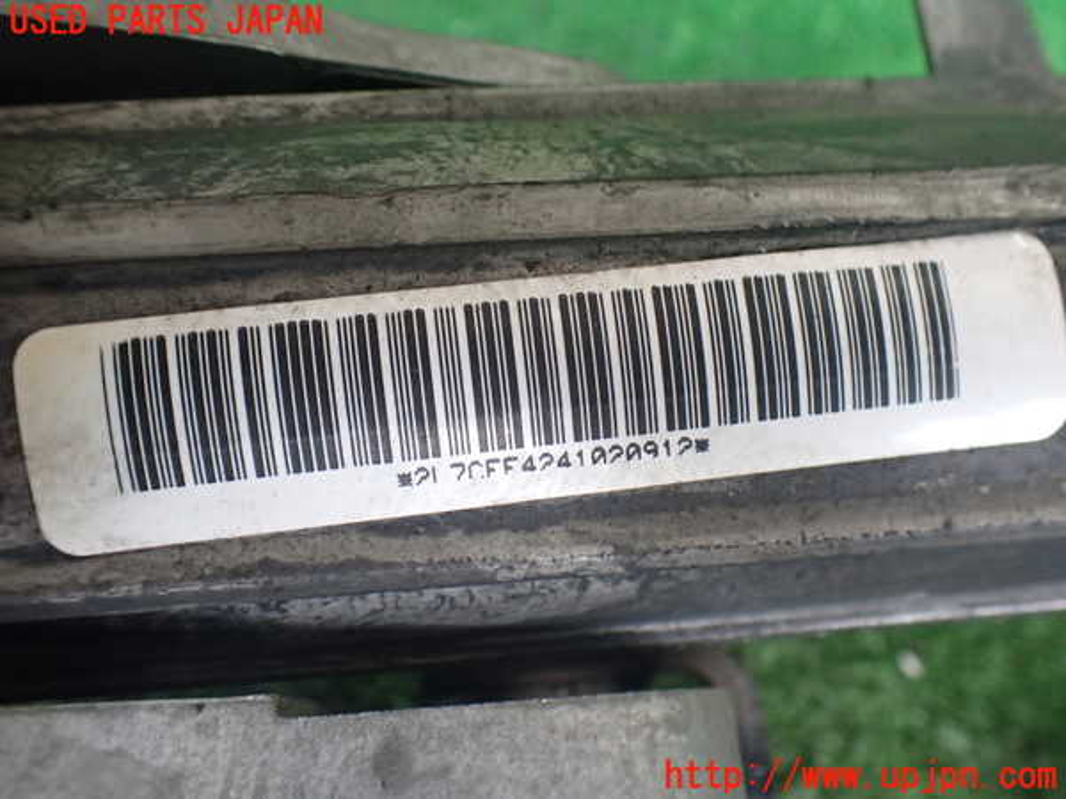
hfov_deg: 60.0
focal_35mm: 30
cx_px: 533
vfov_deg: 46.8
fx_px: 924
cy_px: 400
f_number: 2.3
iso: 500
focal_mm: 5.4
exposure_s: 1/125
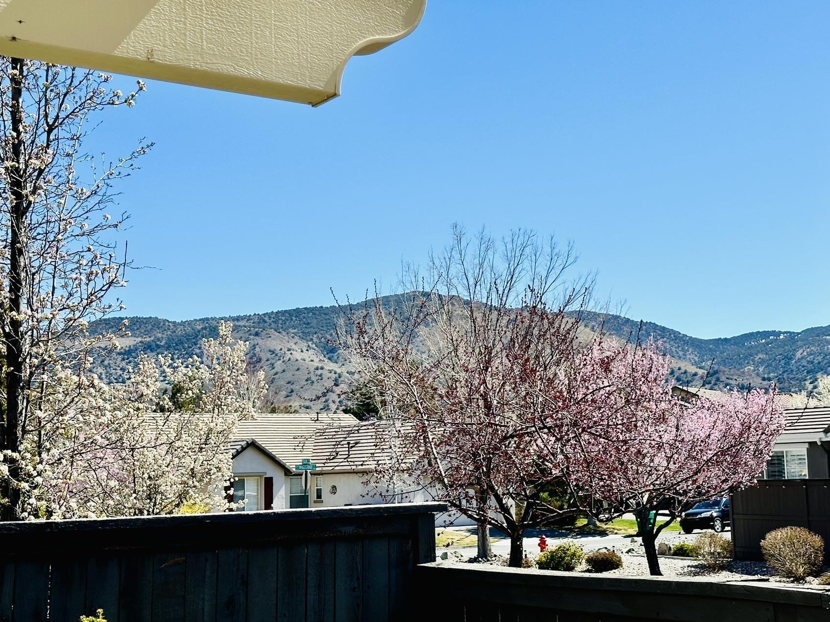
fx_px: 1391
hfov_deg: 33.2
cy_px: 291
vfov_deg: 25.2
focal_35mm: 58
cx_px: 466
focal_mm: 6.86
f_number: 1.78
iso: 64
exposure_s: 1/4016
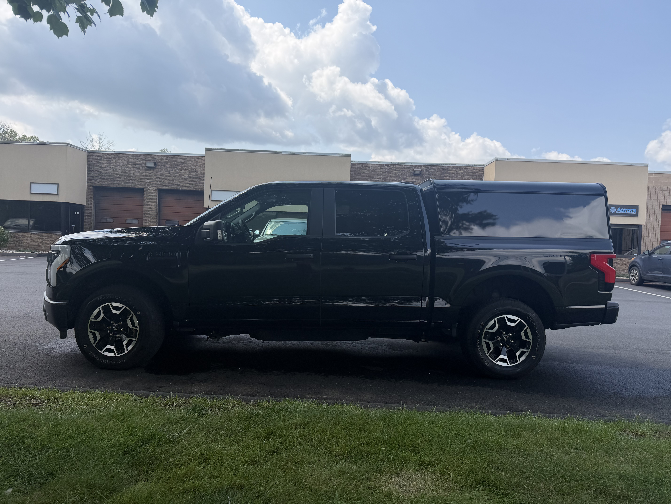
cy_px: 252
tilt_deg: -2.0
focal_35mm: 24
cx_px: 336
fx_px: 465
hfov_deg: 71.6
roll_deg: -2.6
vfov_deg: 56.8
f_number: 1.78
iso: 80
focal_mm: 6.76
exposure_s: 1/3021
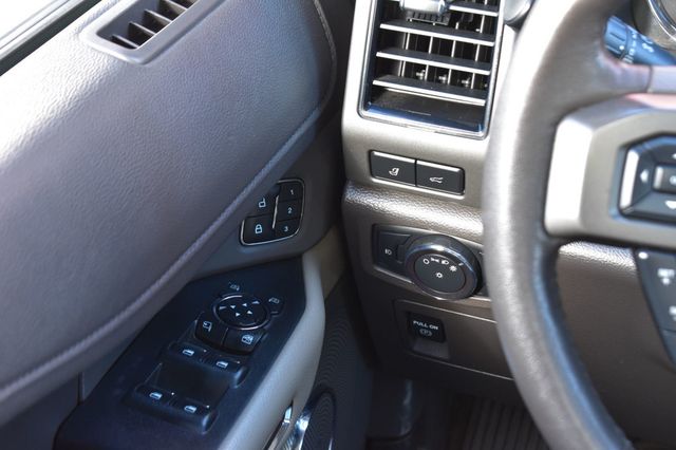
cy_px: 225
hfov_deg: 24.6
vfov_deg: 16.5
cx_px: 338
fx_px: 1548
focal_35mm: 82
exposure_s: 1/15
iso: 800
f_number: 6.3
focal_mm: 55
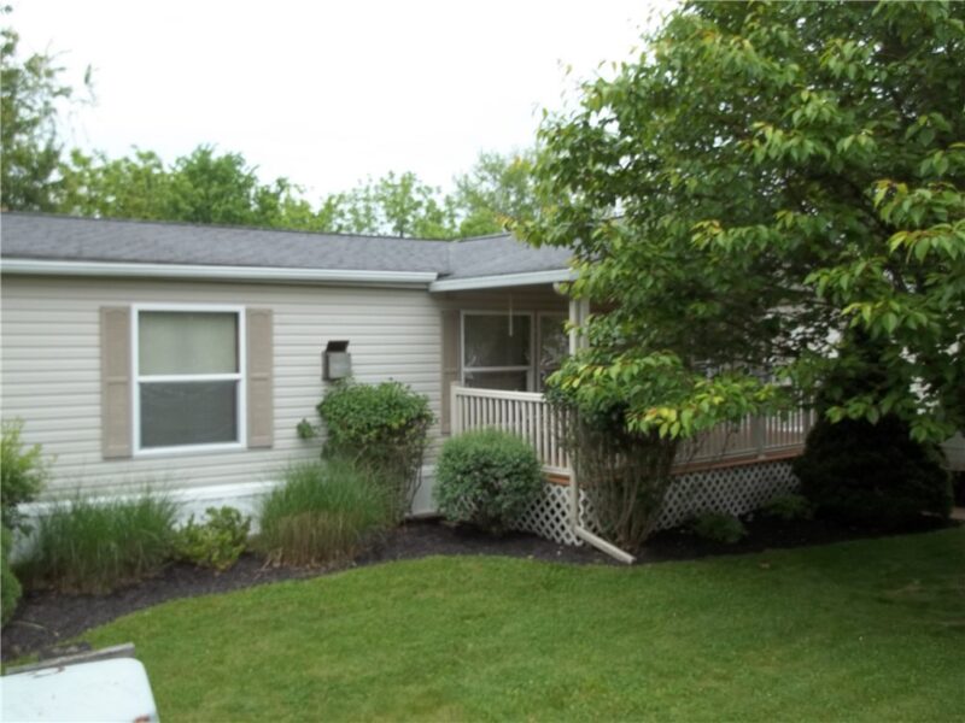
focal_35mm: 33
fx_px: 920
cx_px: 482
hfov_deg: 55.4
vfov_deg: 42.9
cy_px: 362
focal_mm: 5.9
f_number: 3.3
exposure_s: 1/250
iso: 64
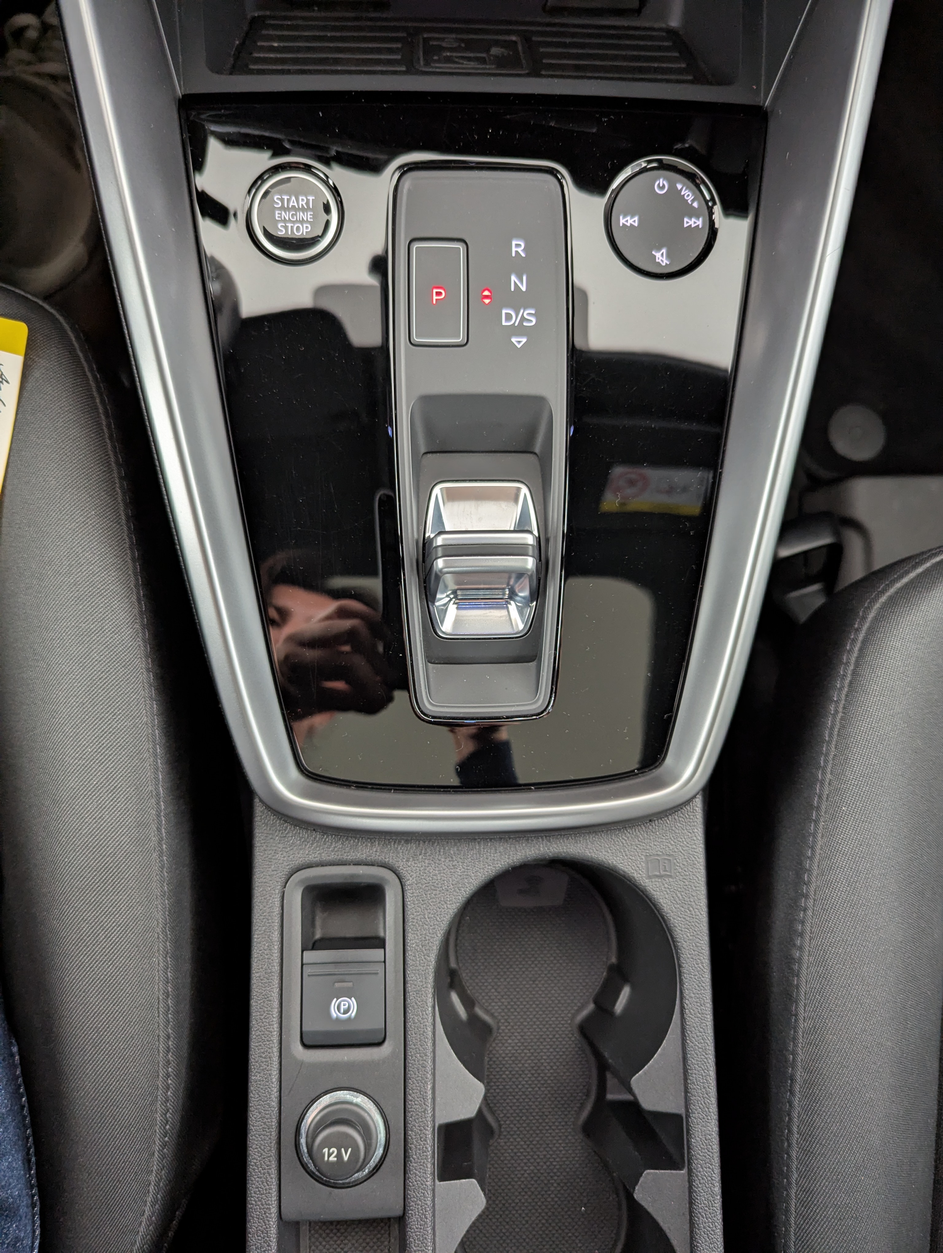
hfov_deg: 56.9
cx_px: 472
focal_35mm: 24
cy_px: 626
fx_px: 870
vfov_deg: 71.5
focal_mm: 6.81
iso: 297
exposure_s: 1/35.8
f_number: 1.85
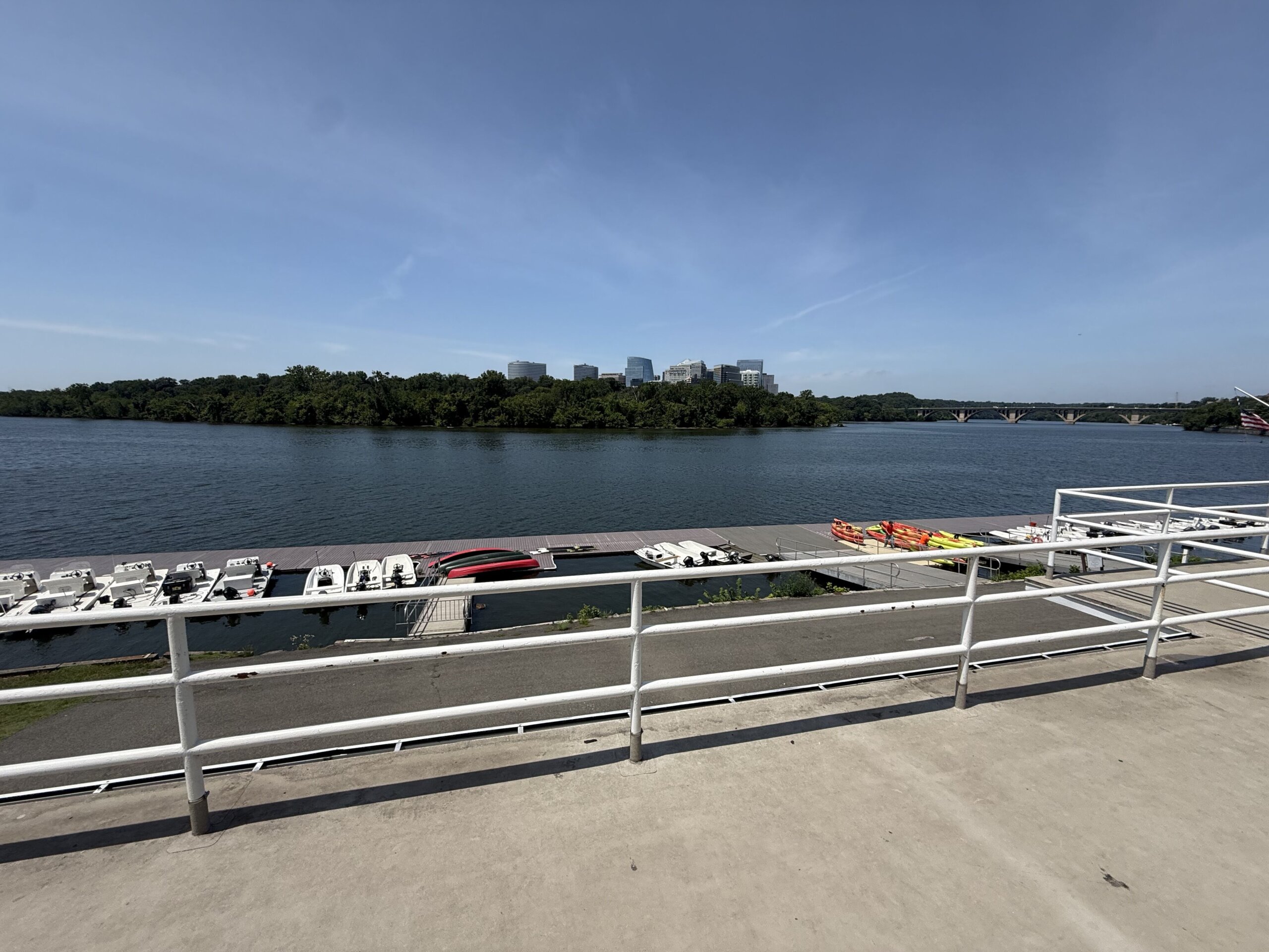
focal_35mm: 14
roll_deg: -0.8
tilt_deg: -7.2
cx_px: 634
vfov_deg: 85.7
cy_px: 476
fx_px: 513
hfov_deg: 102.1
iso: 50
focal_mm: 2.22
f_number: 2.2
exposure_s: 1/2841
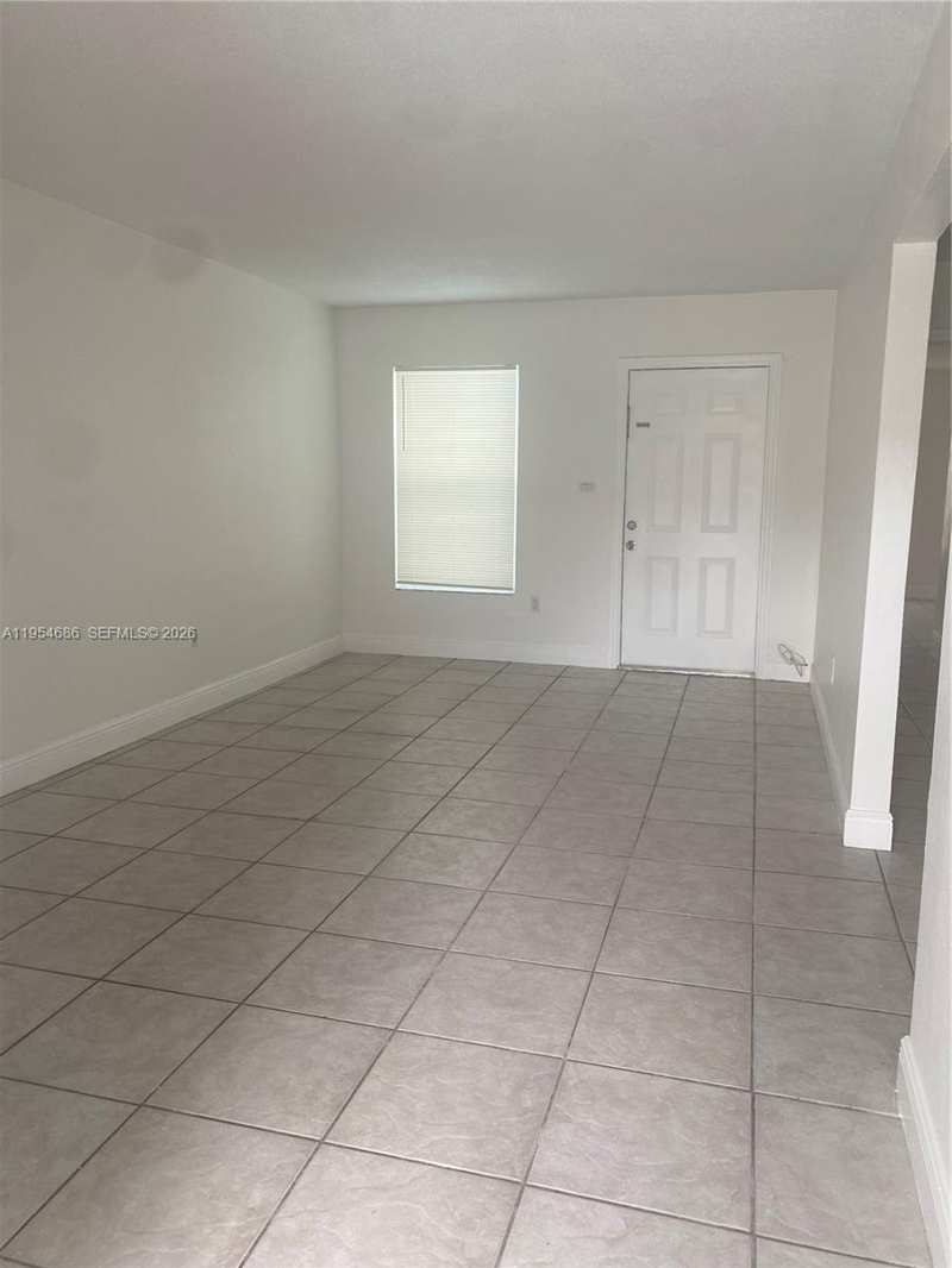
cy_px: 634
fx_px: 953
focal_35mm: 26
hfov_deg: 53.1
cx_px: 476
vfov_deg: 67.3
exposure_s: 1/122
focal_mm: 4.25
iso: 80
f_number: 1.8
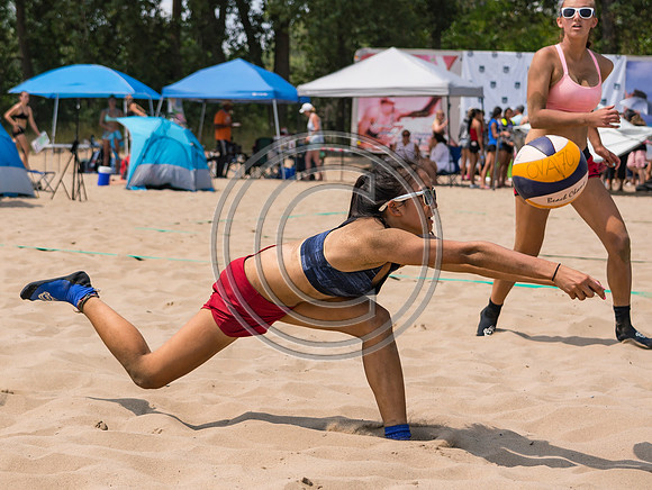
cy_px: 264
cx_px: 257
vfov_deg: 19.2
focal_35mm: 77
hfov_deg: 25.3
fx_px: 1449
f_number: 4
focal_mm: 44
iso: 200
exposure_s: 1/2500
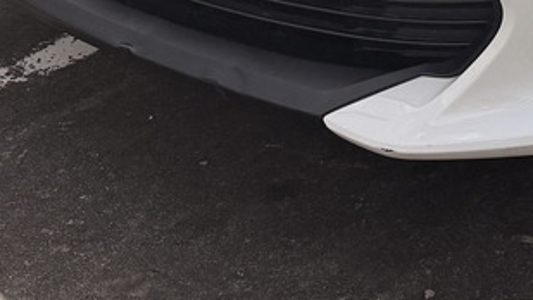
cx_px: 792
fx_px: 1795
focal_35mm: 127
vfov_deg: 8.8
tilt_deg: -18.0
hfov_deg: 15.6
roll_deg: +0.1
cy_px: -368
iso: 100
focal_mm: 6.76
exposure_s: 1/6711
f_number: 1.78
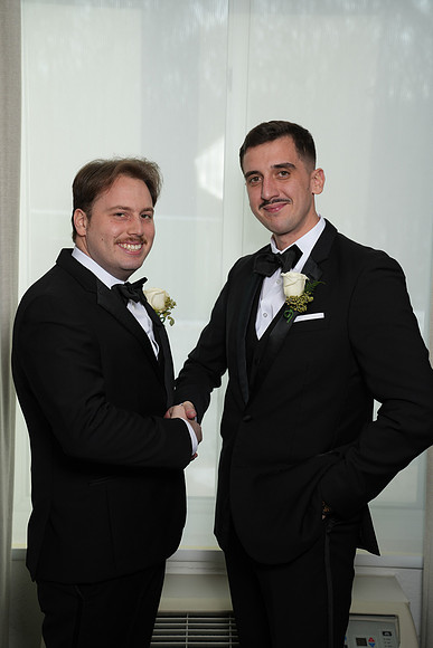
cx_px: 216
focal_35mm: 48
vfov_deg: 41.1
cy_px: 324
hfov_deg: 28.1
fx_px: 865
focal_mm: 48
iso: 160
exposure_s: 1/200
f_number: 4.5
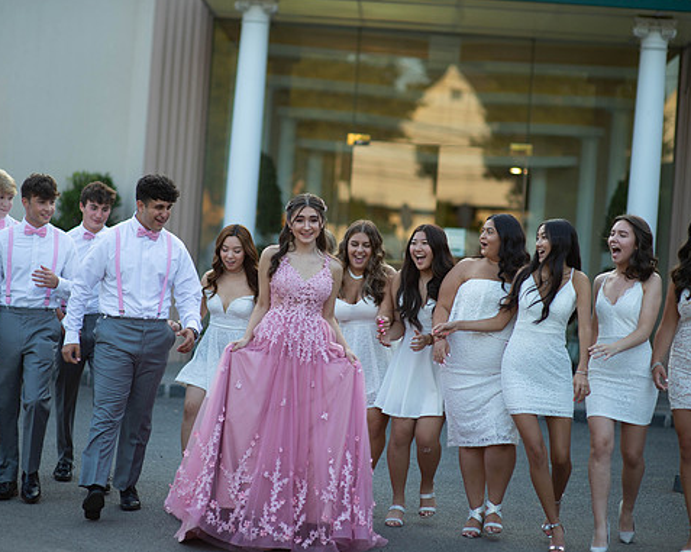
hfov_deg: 19.8
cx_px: 319
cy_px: 274
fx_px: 1983
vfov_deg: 15.8
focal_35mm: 97
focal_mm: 85
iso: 250
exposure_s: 1/1000
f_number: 2
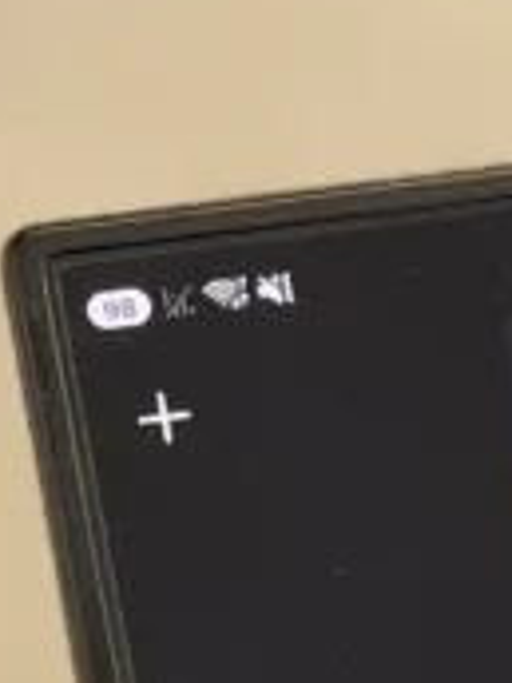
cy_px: 1279
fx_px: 5640
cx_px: 992
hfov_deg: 5.1
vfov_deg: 6.7
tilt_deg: -55.1
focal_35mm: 286
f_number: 4
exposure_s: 1/66
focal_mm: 6.93
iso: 400
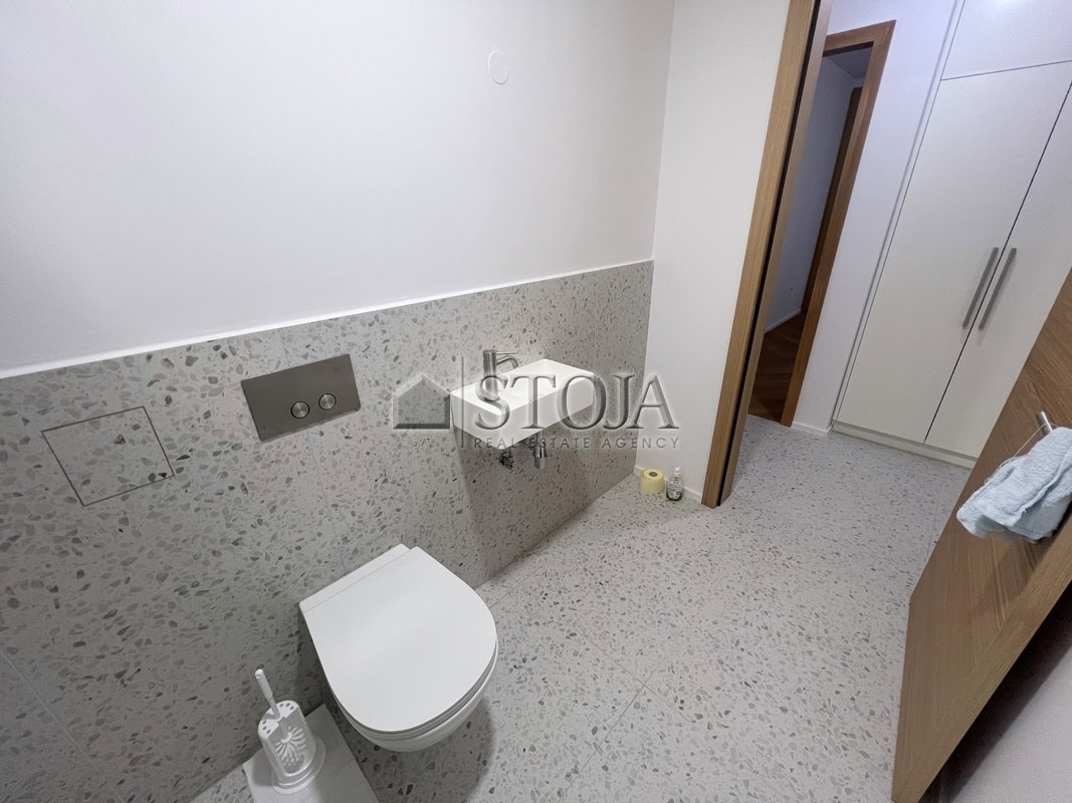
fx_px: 403
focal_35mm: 13
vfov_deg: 89.9
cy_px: 402
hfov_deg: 106.2
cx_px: 536
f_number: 1.8
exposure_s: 1/100
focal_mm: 1.57
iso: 200
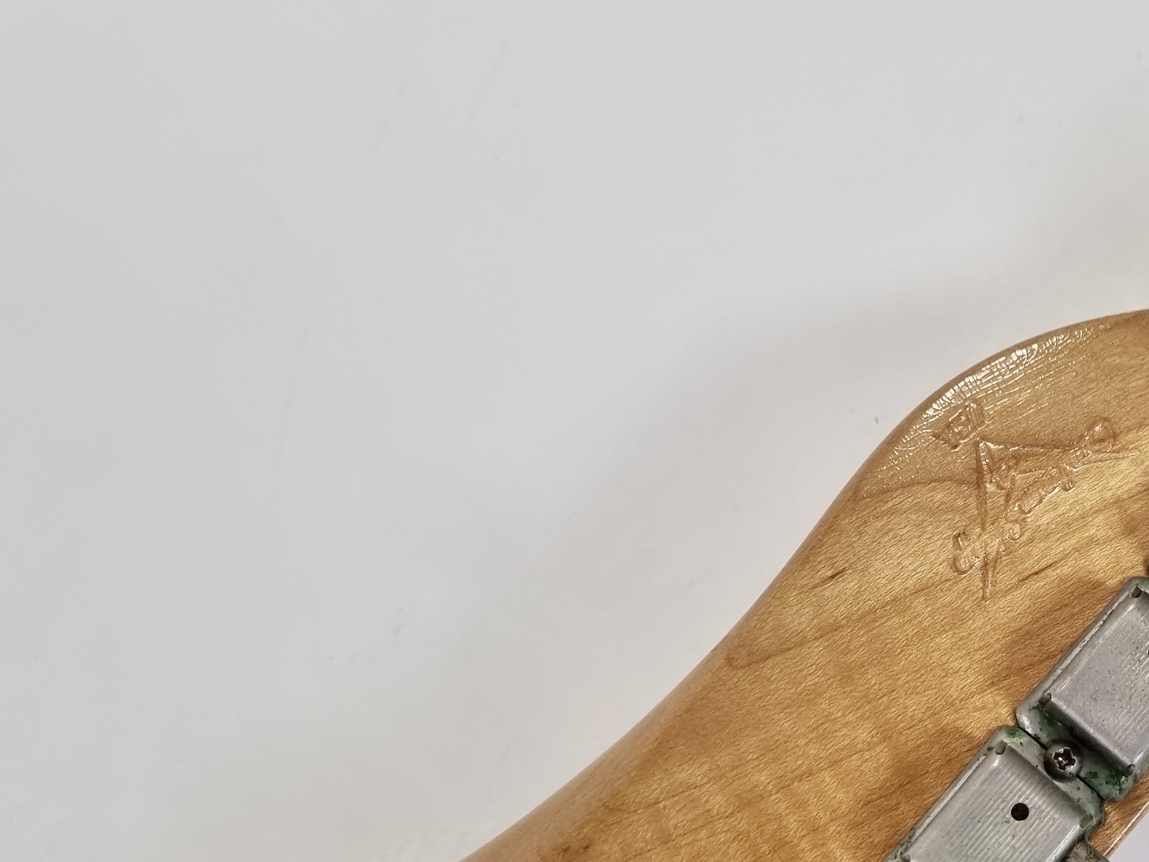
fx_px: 1593
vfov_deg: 29.5
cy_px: 703
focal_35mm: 48
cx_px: 1035
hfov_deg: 37.1
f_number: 1.8
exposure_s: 1/100
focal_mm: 5.4
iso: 160
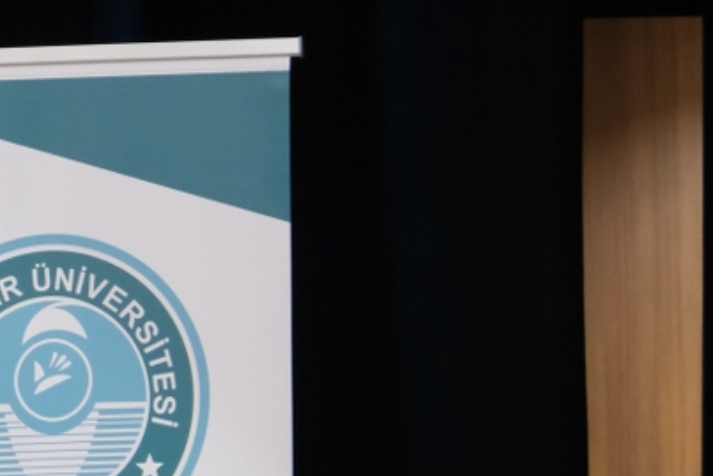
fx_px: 7073
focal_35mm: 357
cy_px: 487
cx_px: -345
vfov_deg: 3.8
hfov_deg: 5.7
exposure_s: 1/52
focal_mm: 80
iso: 3200
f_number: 4
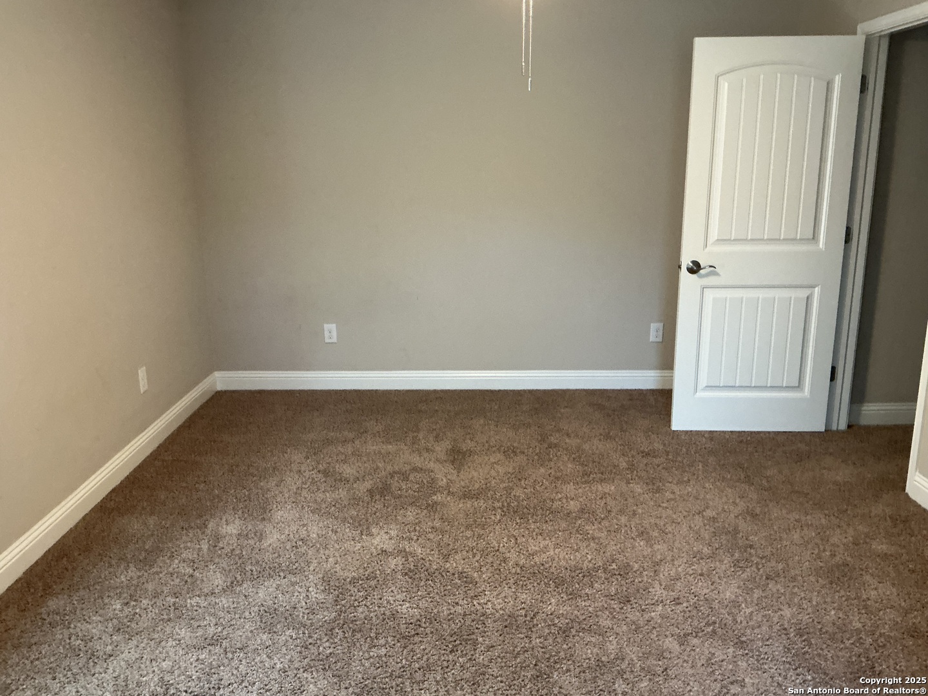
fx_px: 777
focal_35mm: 29
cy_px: 348
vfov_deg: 48.2
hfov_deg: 61.7
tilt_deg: -14.4
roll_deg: +0.9
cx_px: 464
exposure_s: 1/60
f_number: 1.8
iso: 250
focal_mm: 3
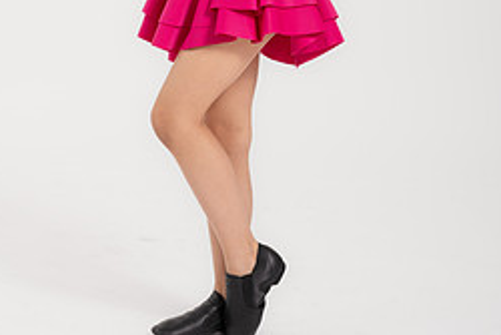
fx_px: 1754
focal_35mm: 126
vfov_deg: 10.7
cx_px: 222
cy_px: -64
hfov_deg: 16.2
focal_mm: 70
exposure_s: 1/160
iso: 400
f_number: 10
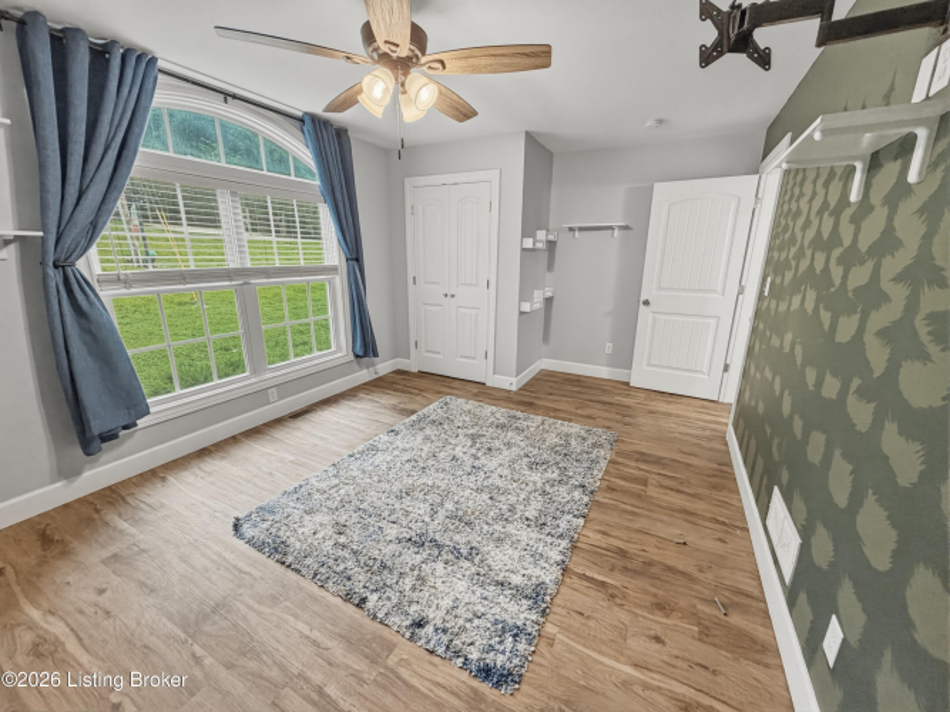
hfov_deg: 102.1
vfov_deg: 85.7
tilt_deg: -15.8
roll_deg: -0.5
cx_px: 475
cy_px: 356
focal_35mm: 14
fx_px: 384
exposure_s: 1/60
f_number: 2.2
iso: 250
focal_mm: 2.2
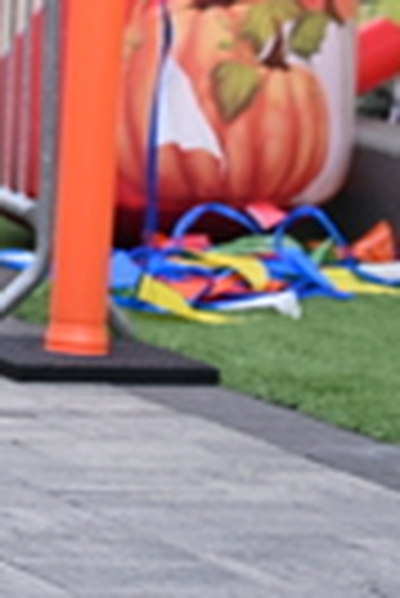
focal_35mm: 289
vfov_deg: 6.9
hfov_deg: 4.7
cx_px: -151
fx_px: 4804
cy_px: -625
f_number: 2.8
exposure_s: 1/1600
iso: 1000
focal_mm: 70
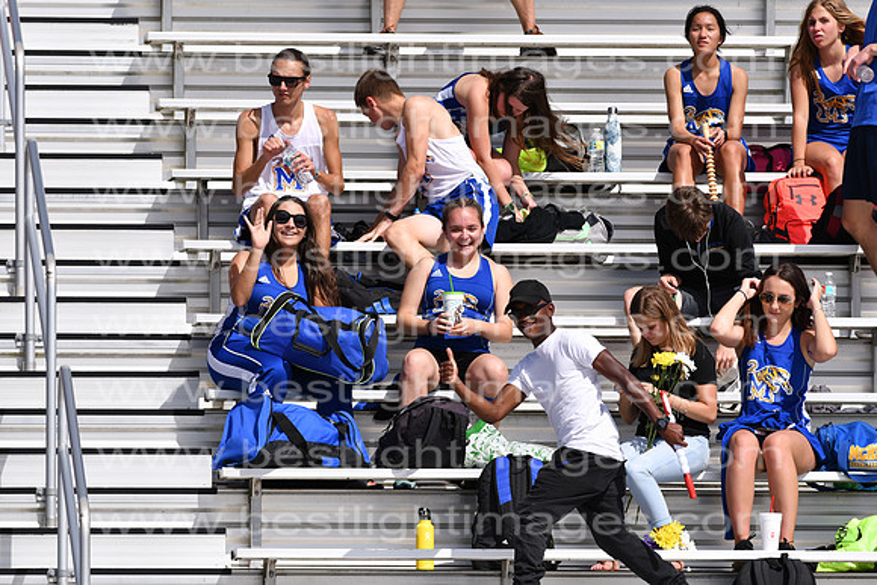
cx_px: 438
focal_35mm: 450
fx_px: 10965
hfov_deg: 4.6
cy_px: 292
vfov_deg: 3.1
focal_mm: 300
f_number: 4
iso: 100
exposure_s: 1/2500
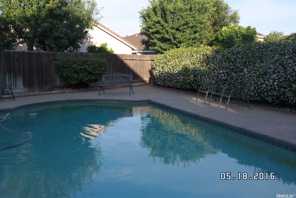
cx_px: 148
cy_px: 99
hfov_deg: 53.1
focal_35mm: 36
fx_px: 296
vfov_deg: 36.9
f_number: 5
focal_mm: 24
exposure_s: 1/180
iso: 100
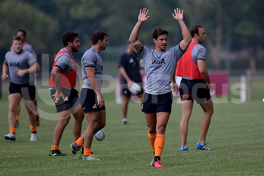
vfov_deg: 4.6
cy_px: 88
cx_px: 132
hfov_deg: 6.9
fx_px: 2200
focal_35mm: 300
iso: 200
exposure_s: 1/1000
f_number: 2.8
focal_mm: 300
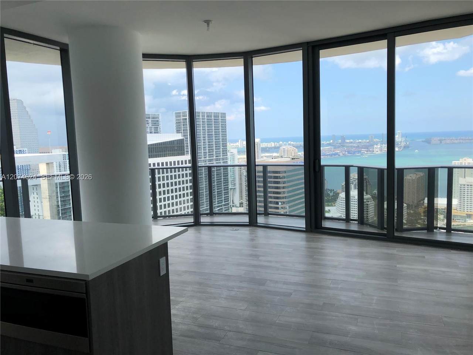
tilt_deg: -6.4
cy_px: 178
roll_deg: +2.1
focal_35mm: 28
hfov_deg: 63.4
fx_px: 383
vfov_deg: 49.7
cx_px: 236
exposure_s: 1/454
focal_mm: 4
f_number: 1.8
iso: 20
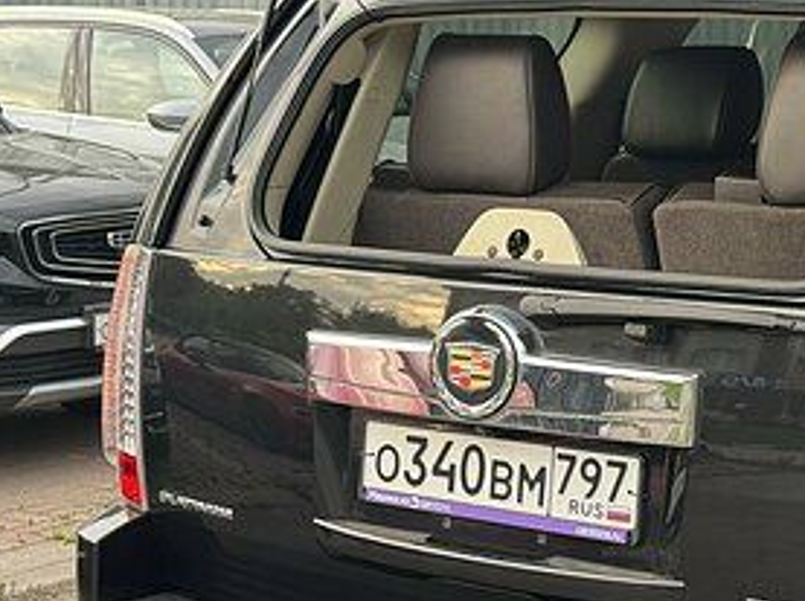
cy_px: 224
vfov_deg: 15.5
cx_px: 625
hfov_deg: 20.5
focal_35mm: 95
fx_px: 2206
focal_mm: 6.76
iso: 100
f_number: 1.78
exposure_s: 1/60
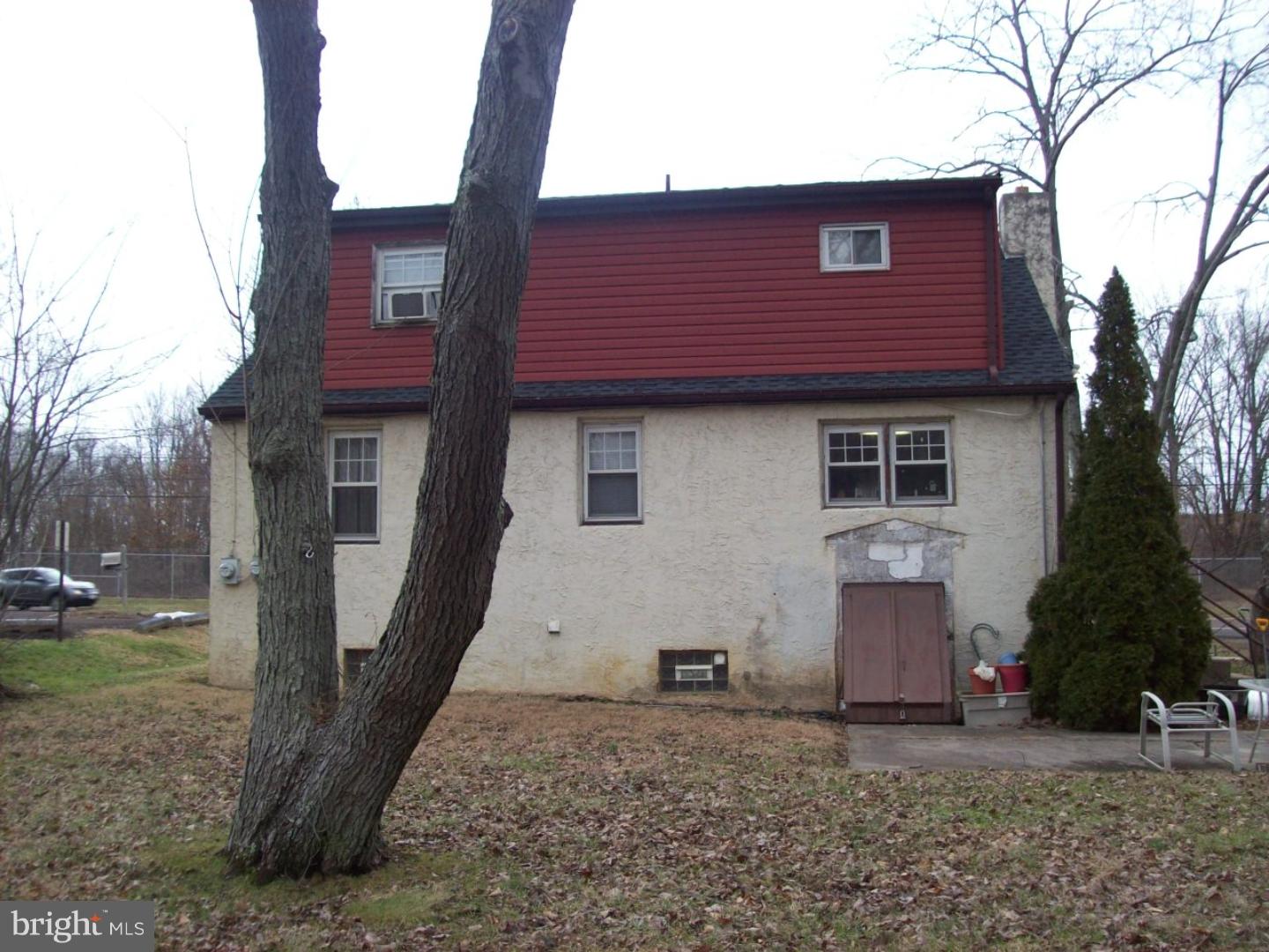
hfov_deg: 51.4
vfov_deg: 39.7
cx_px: 634
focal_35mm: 36
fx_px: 1320
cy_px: 476
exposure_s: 1/81.7
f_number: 2.7
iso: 80
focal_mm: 6
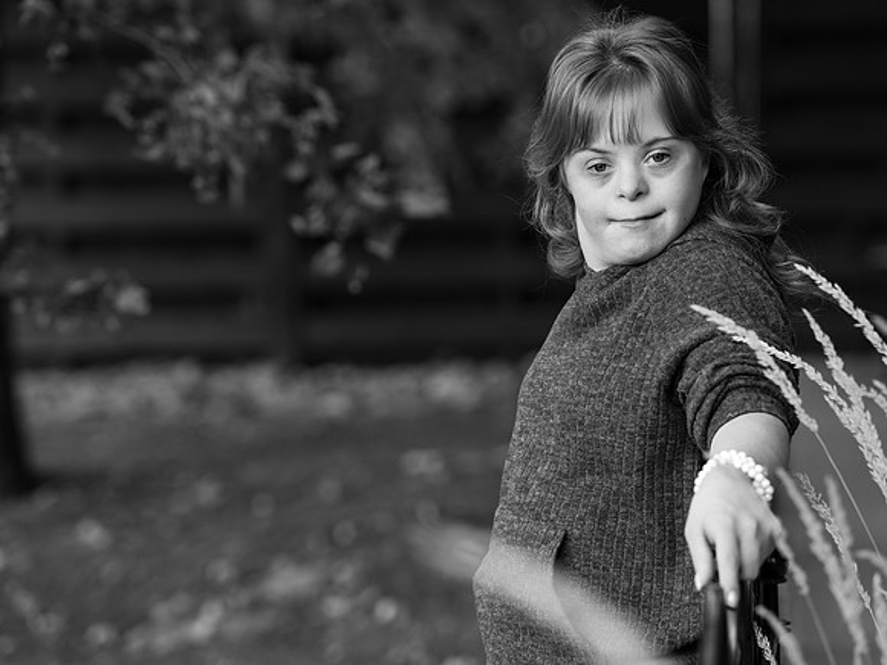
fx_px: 3356
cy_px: 332
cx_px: 444
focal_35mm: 131
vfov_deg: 11.3
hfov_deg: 15.1
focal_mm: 121
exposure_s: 1/160
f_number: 3.5
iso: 320
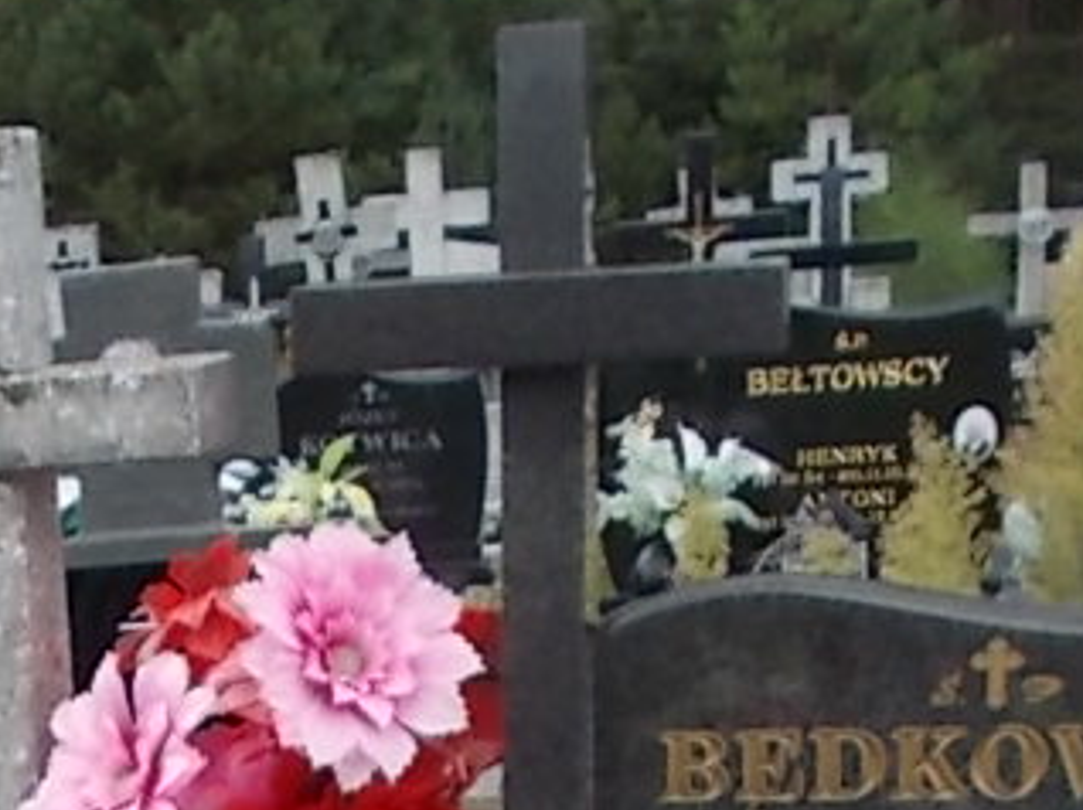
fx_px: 4095
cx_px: -123
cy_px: 1583
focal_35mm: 131
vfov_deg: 10.5
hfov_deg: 14.7
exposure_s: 1/320
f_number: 3.2
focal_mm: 4.6
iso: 80
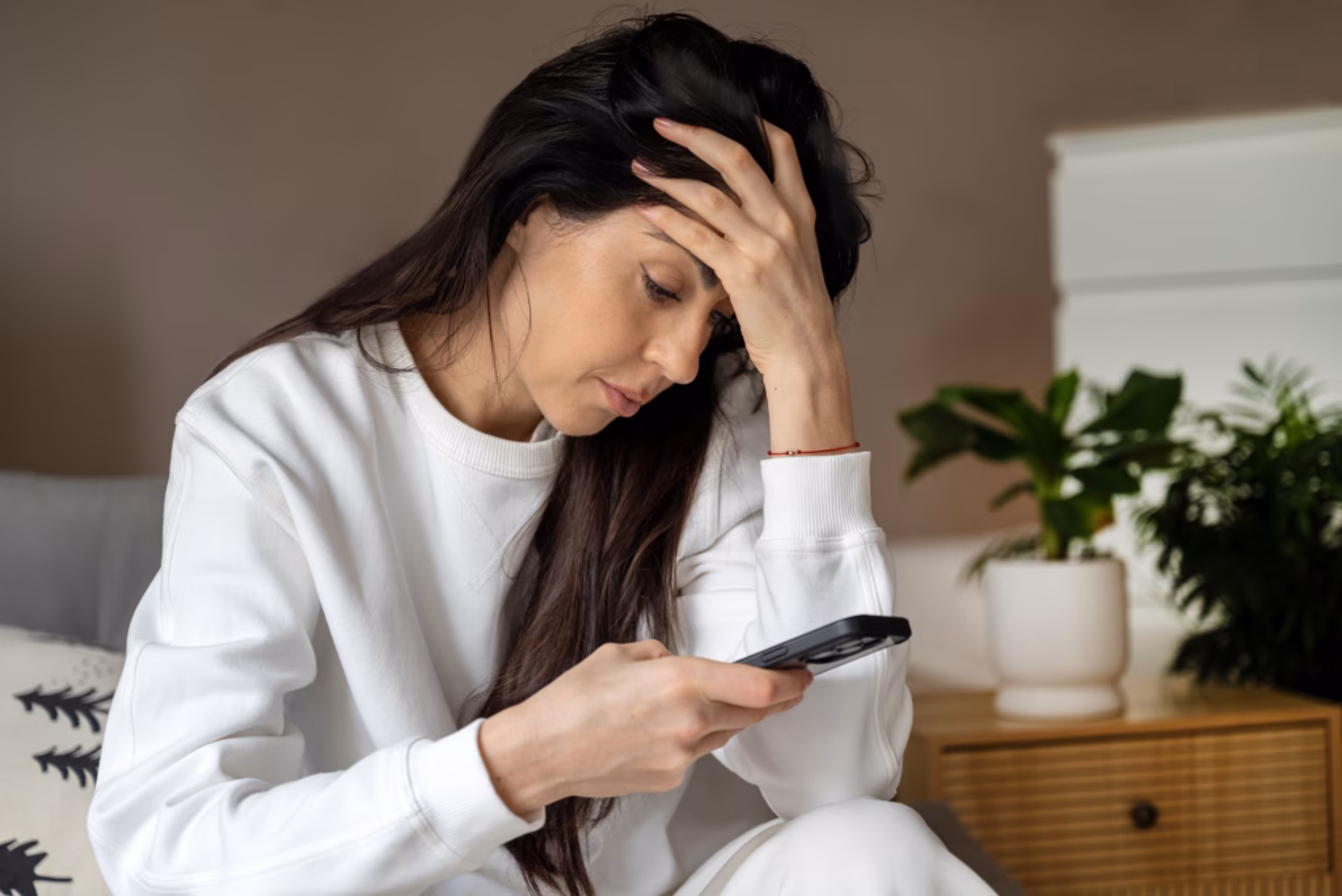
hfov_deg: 28.8
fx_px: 2611
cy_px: 448
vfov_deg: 19.5
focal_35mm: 70
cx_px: 671
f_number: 2.8
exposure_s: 1/25
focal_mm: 70
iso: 200
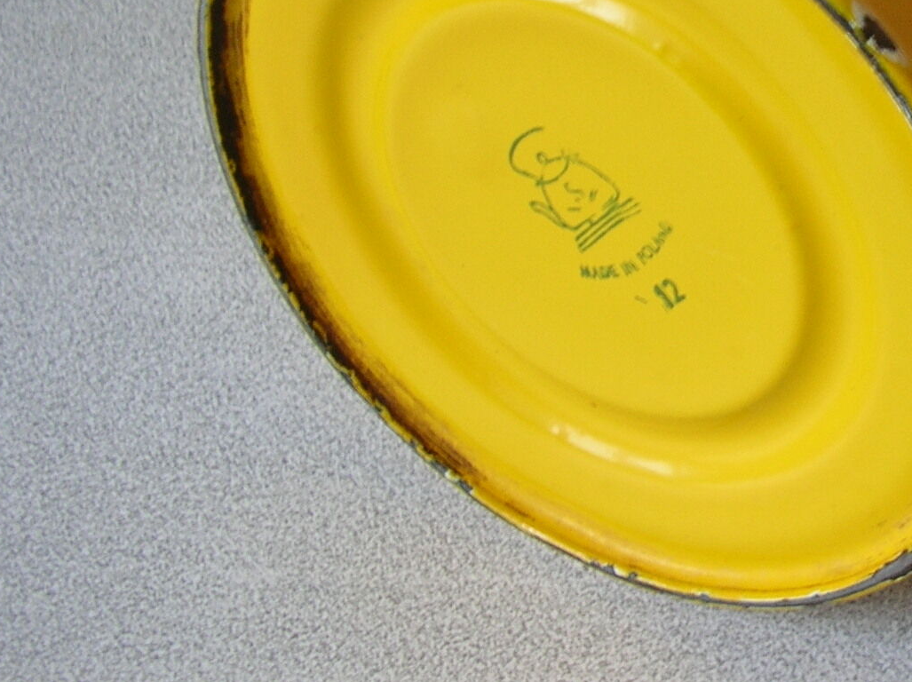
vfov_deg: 18.5
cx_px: 990
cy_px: 55
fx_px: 2053
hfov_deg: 23.6
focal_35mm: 78
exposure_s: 1/8.6
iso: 50
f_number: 2.8
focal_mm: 5.8
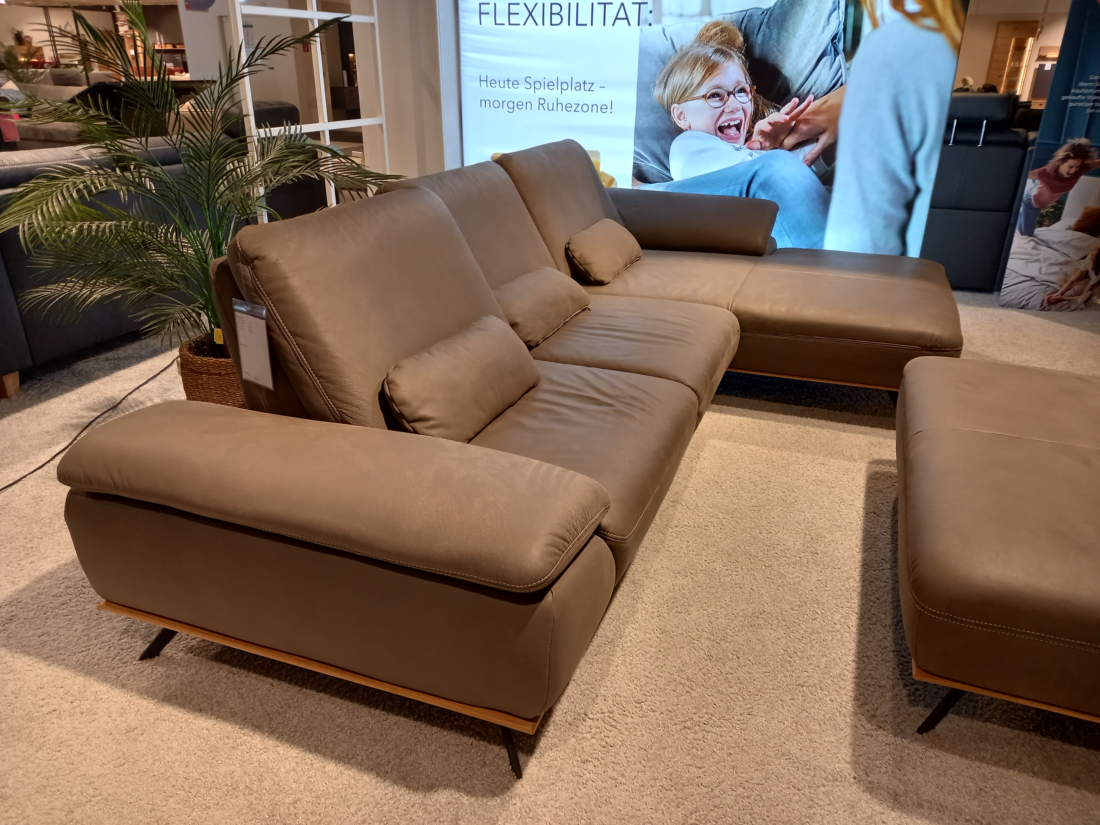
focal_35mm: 25
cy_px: 412
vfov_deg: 54.9
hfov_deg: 69.4
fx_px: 794
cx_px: 550
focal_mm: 4.6
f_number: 2
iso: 160
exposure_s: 1/50
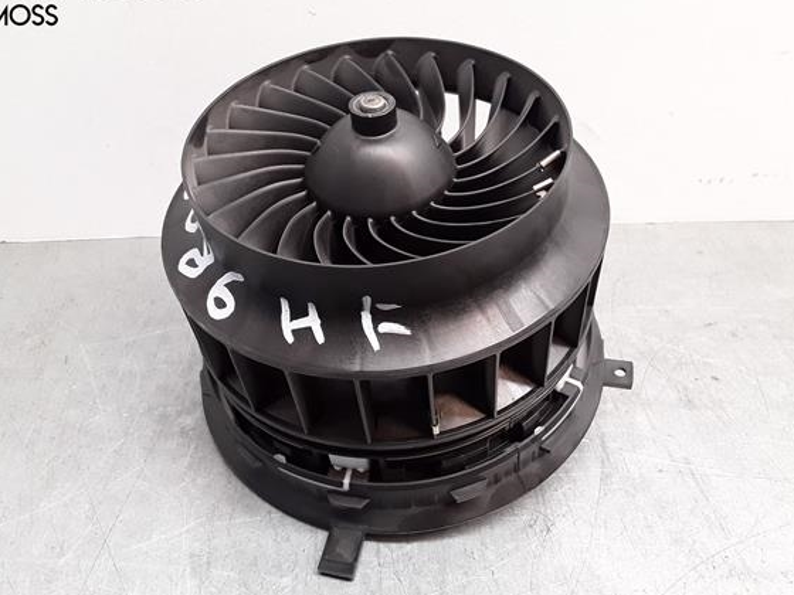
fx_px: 734
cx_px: 396
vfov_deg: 44.2
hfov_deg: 56.8
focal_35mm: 32
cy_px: 288
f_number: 1.9
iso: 80
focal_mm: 2.91
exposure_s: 1/50
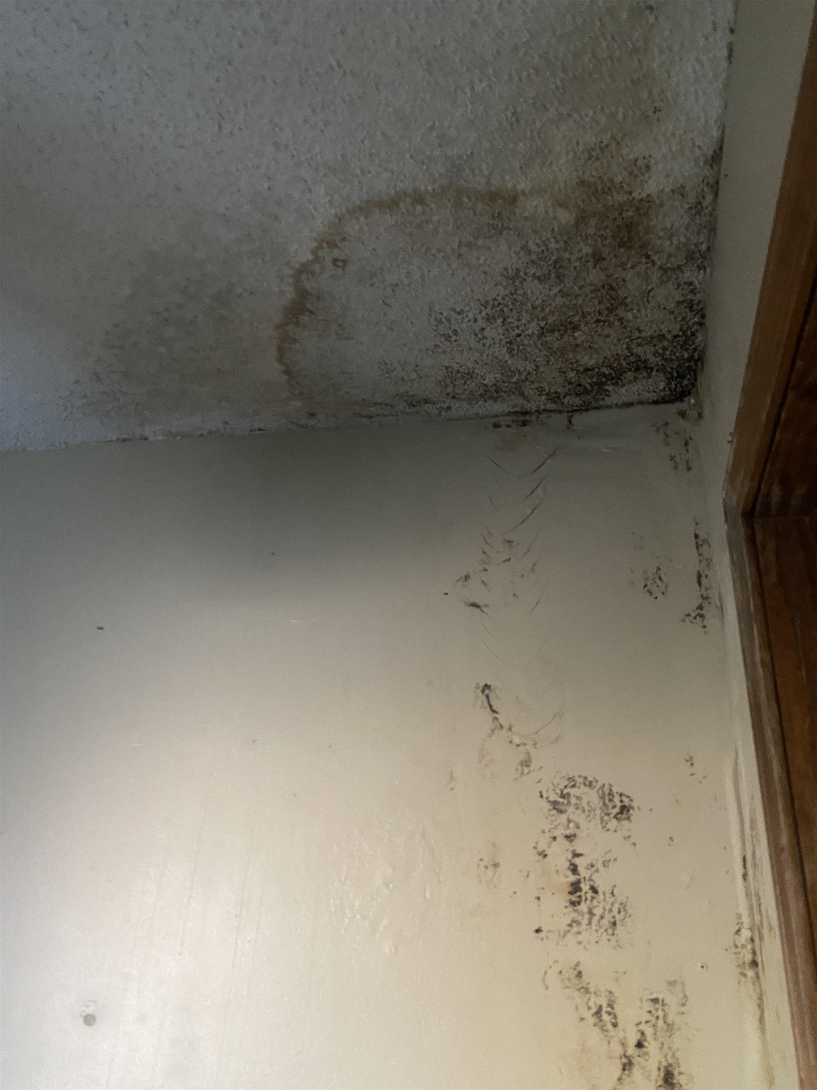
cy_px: 545
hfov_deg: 53.1
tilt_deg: +25.6
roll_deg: -4.5
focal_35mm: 26
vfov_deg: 67.3
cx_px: 408
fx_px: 818
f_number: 1.8
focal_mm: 4.25
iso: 640
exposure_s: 1/30
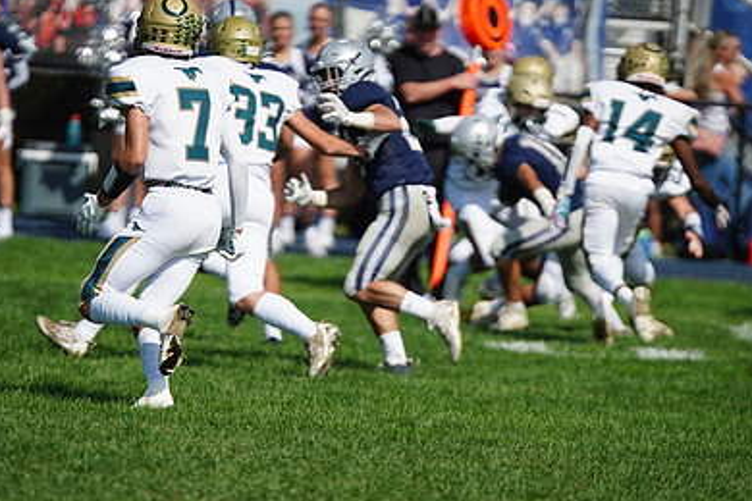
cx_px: 363
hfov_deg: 4.6
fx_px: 9316
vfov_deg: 3.1
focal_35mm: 446
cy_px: 169
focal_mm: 300
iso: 400
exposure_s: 1/8000
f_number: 2.8
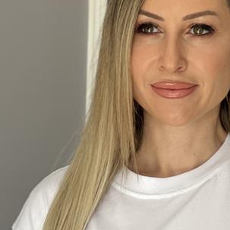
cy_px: 326
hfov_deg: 6.4
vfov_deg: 6.3
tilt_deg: -3.1
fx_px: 2067
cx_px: 155
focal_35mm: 275
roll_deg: -1.7
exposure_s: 1/121
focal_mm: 9
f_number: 2.8
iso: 80
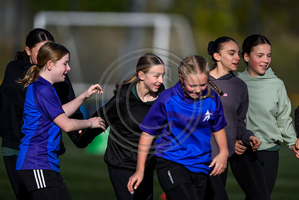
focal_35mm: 400
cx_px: 150
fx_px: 3323
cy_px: 100
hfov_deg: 5.2
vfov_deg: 3.4
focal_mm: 400
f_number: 3.2
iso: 500
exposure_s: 1/8000
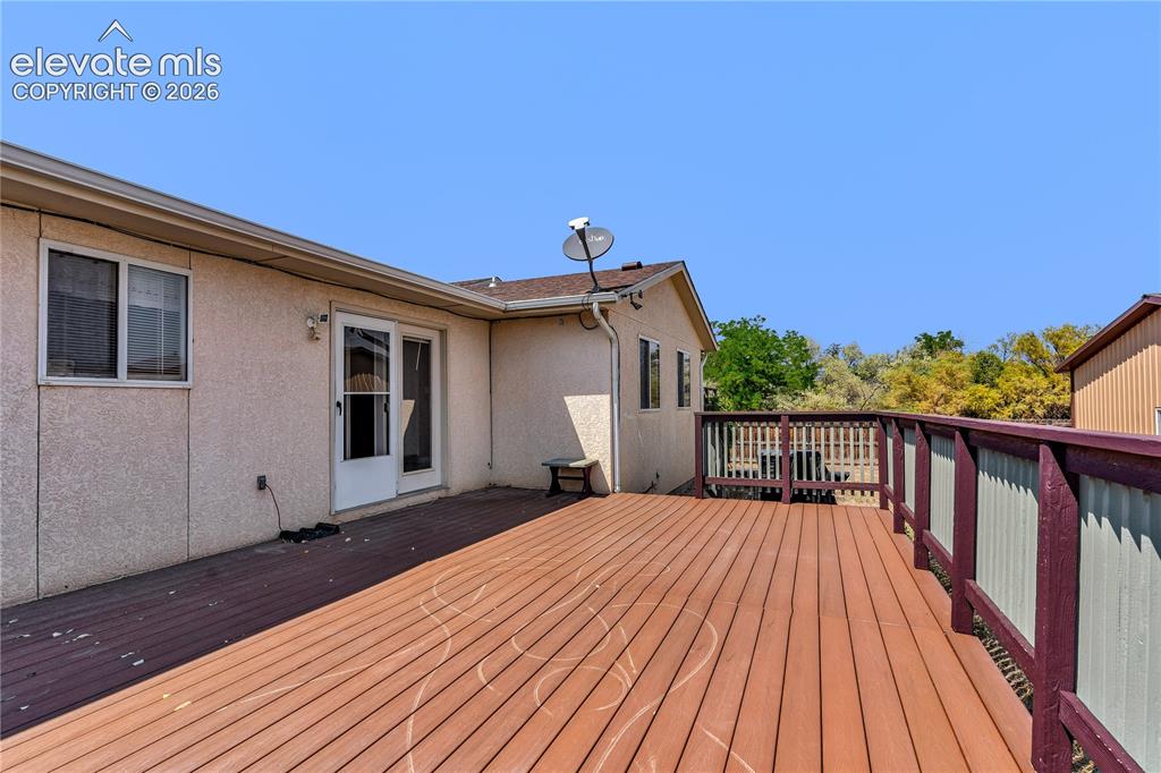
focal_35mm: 17
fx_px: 548
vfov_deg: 70.4
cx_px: 580
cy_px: 386
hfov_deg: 93.3
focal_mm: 17
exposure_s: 1/500
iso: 200
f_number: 8
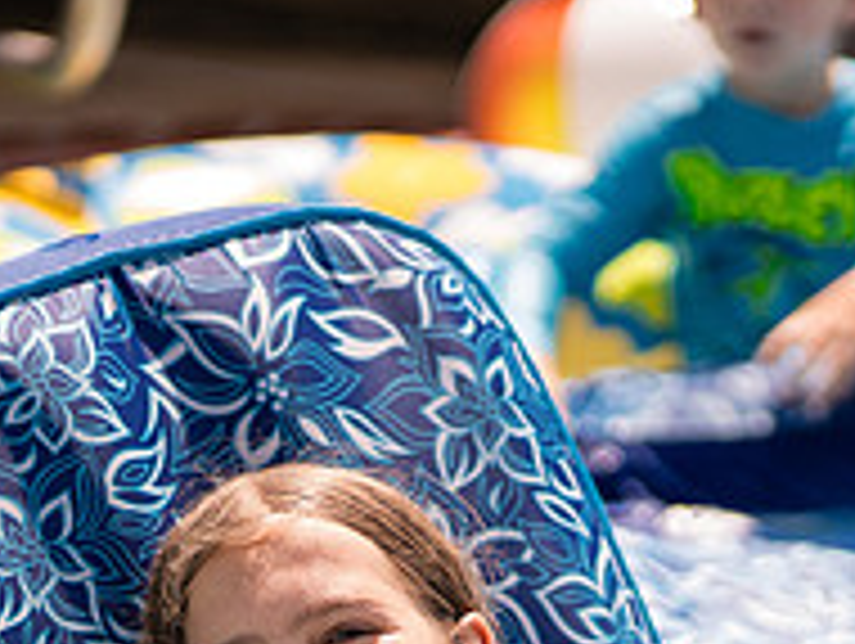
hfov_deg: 7.9
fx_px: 6158
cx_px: 562
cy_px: 633
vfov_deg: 6.0
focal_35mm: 249
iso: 200
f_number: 1.8
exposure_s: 1/4000
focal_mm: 85
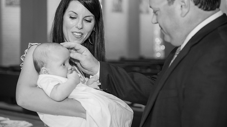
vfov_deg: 14.7
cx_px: 101
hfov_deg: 25.9
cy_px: 45
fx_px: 493
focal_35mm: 82
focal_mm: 70
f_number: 2.8
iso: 1000
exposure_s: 1/100
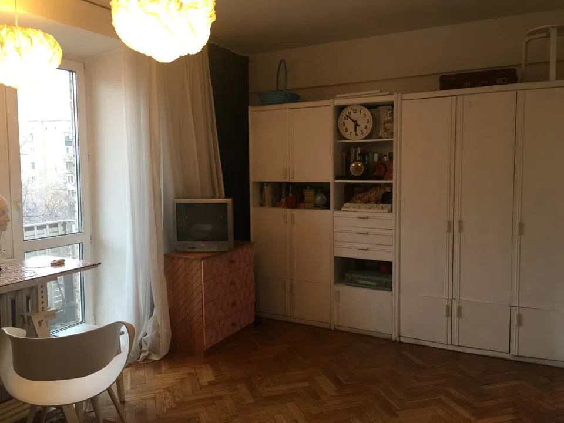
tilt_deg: -4.7
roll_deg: +0.1
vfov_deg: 48.2
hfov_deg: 61.7
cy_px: 212
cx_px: 282
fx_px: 472
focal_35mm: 29
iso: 50
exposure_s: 1/17
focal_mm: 4.15
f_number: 2.2
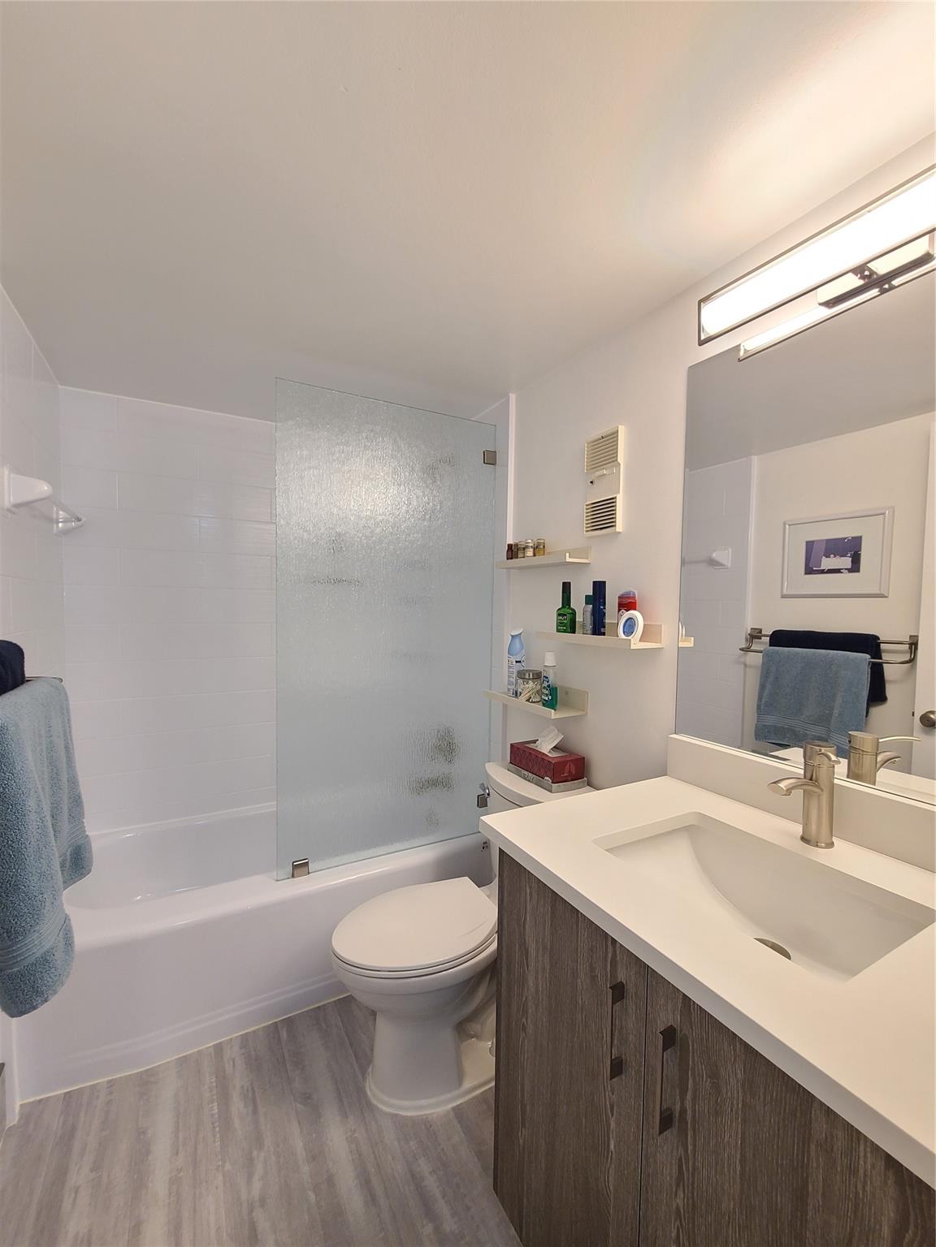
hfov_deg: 89.9
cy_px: 624
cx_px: 468
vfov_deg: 106.2
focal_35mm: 13
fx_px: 469
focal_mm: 2.2
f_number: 2.2
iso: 125
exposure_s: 1/60
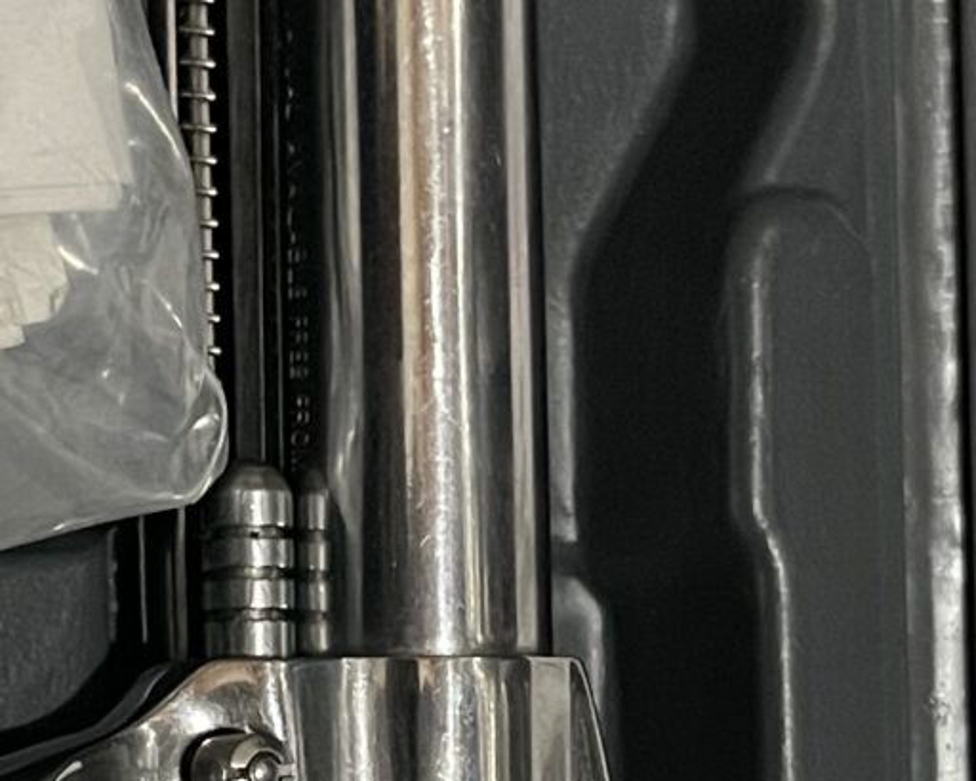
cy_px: 914
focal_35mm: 122
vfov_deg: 12.4
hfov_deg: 15.7
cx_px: 366
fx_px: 3525
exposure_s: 1/40
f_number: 1.6
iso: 500
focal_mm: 5.1
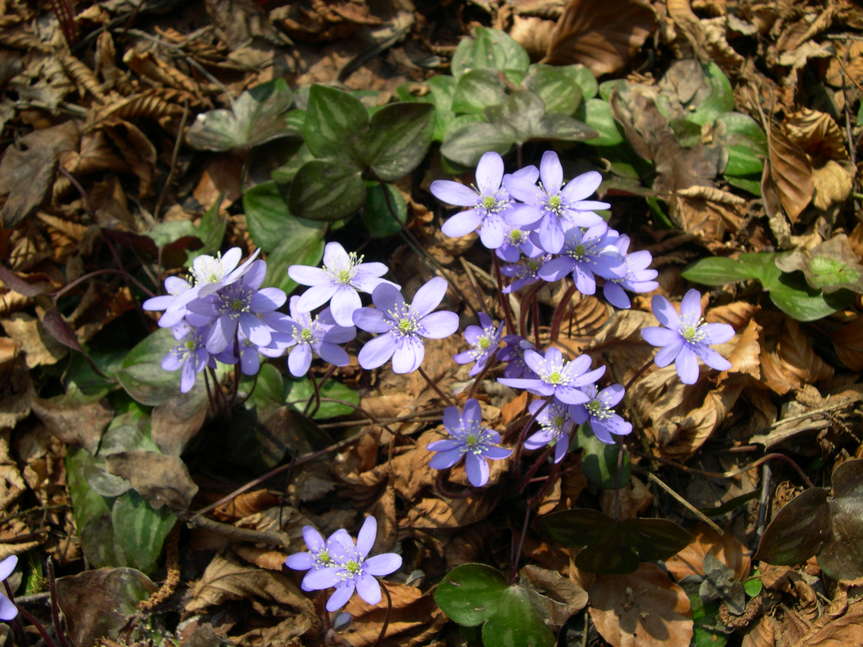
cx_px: 432
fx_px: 947
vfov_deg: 37.7
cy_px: 324
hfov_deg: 49.0
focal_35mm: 38
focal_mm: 8
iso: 100
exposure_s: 1/90.2
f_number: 7.6
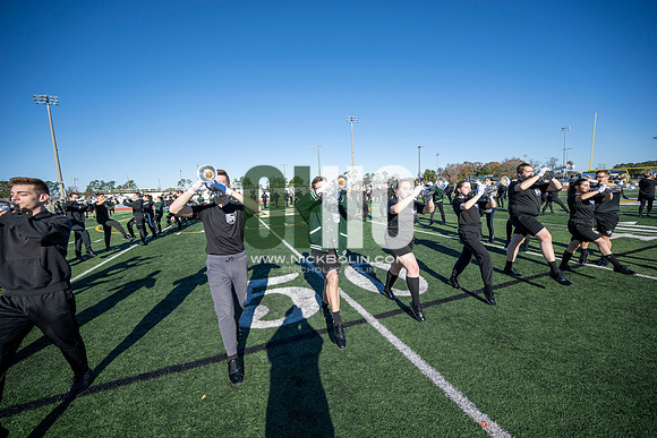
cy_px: 219
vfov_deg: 81.2
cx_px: 328
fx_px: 256
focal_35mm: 14
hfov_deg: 104.2
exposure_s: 1/2000
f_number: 4
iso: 160
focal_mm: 14
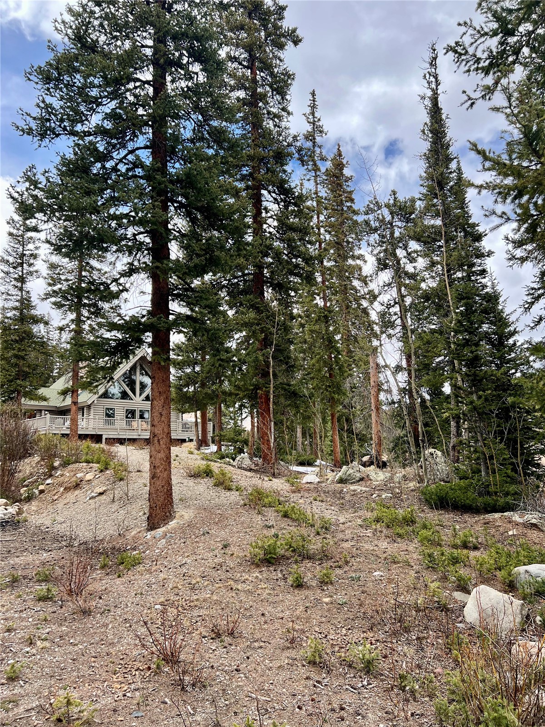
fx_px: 546
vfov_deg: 67.3
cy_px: 364
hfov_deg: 53.1
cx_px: 272
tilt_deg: +11.7
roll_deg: +2.2
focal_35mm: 26
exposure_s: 1/1224
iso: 50
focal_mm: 5.7
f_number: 1.5
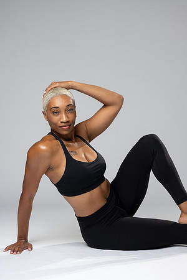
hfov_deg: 16.1
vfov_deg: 23.9
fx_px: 662
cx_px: 94
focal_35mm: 85
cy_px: 140
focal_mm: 85
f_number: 3.2
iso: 200
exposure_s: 1/160
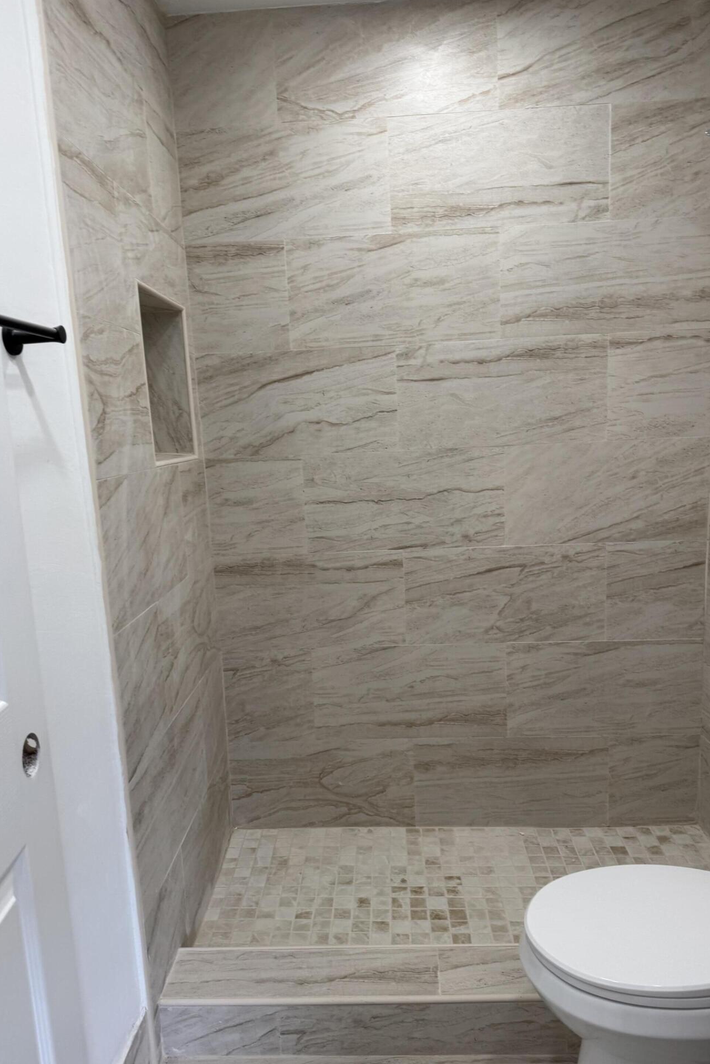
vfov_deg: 69.4
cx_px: 348
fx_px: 769
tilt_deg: -9.1
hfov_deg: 49.6
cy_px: 550
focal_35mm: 26
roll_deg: +4.7
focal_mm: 6.76
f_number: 1.78
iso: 80
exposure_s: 1/120
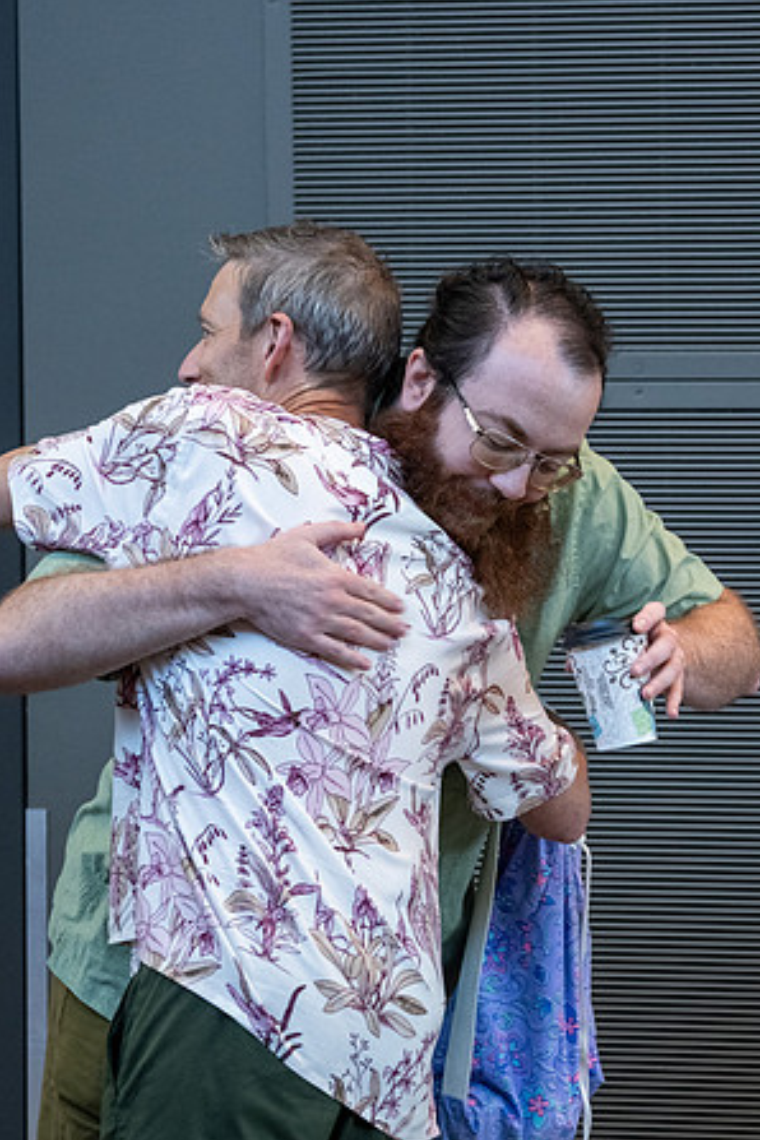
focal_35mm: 222
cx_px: 667
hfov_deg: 6.2
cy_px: 571
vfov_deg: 9.3
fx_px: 7029
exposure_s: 1/150
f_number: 2.8
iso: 2000
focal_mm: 98.2
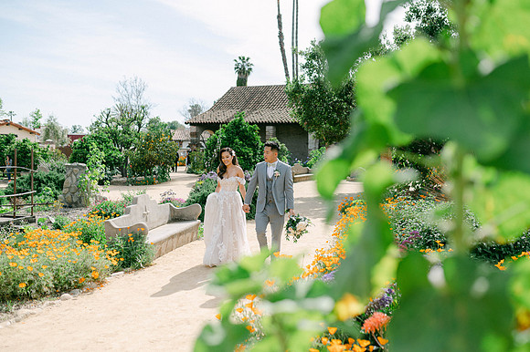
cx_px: 265
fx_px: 530
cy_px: 176
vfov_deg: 36.8
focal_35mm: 36
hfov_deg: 53.2
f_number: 2.2
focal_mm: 35
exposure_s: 1/4000
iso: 100
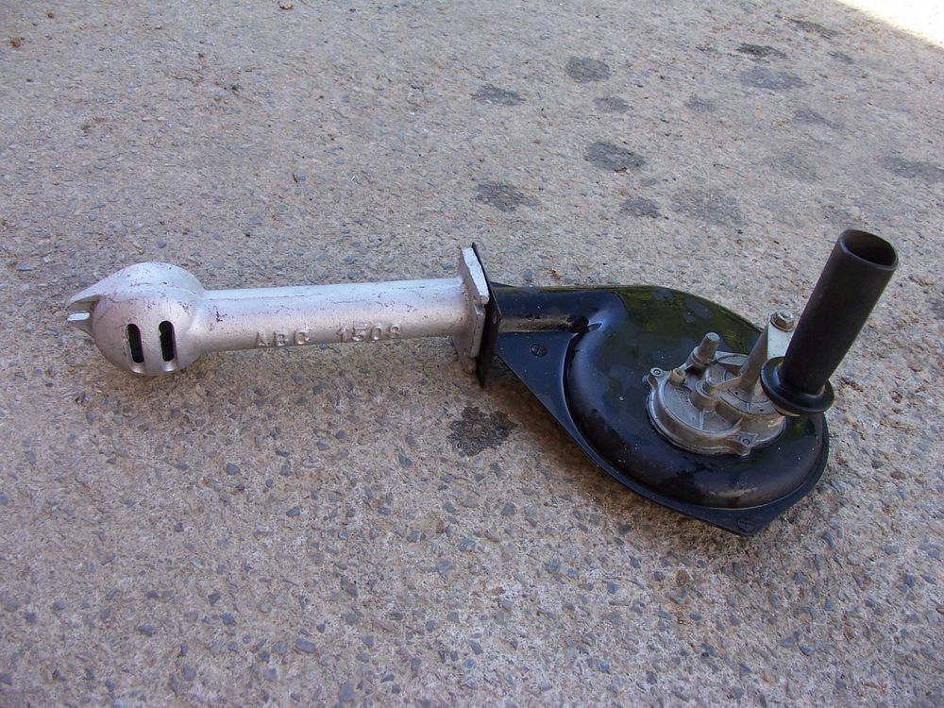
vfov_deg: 40.7
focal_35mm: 35
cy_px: 354
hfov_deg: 52.6
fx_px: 954
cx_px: 472
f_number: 2.8
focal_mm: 6
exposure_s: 1/180
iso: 80
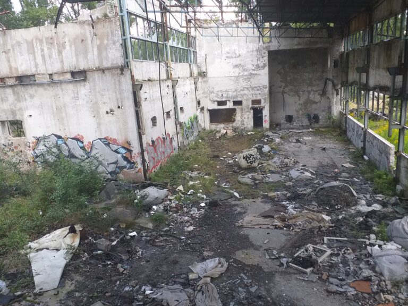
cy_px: 153
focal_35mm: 27
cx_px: 204
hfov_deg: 65.3
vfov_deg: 51.4
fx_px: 318
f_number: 1.9
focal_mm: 3.6
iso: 40
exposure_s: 1/100
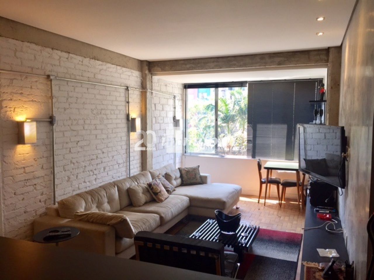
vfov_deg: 48.2
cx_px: 187
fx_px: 313
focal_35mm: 29
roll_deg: +0.1
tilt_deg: -5.2
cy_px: 140
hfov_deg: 61.7
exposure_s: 1/120
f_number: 2.2
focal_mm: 4.15
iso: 40
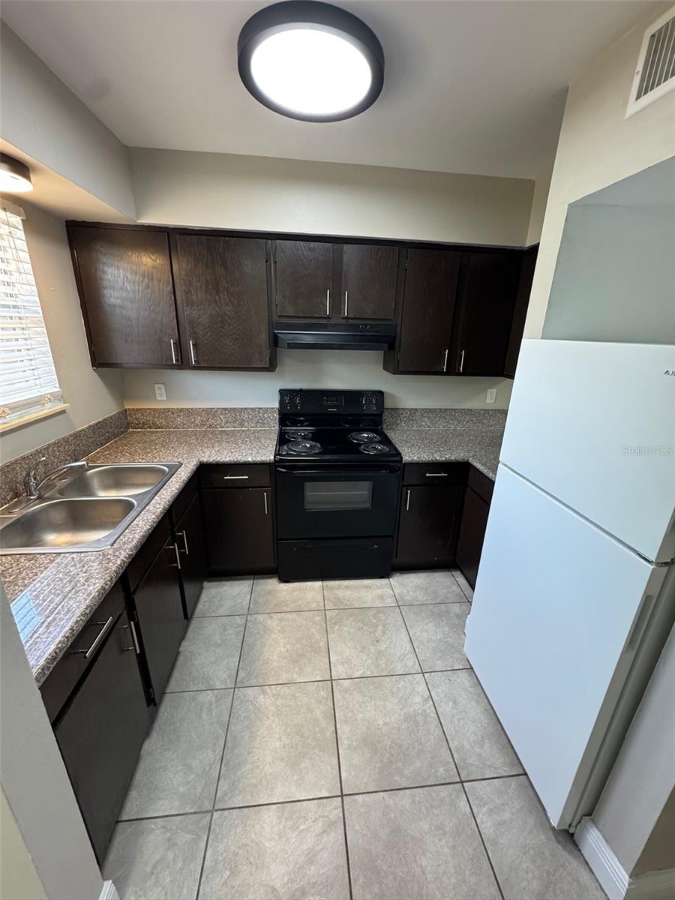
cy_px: 450
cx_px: 338
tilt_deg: -17.4
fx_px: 364
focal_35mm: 14
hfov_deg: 85.7
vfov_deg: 102.1
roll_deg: -2.1
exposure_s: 1/60
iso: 320
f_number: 2.2
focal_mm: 2.22
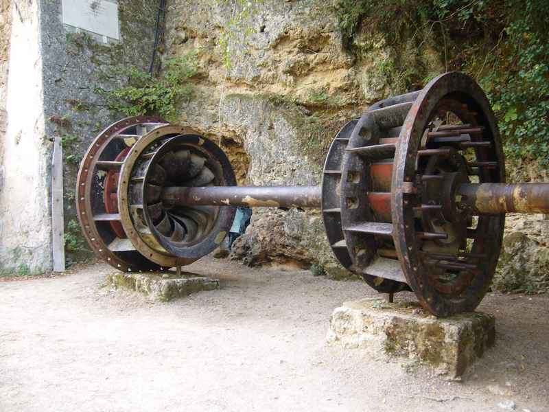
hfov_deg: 52.6
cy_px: 206
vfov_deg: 40.7
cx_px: 274
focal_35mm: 35
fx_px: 555
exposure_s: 1/30
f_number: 2.8
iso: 80
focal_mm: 5.8
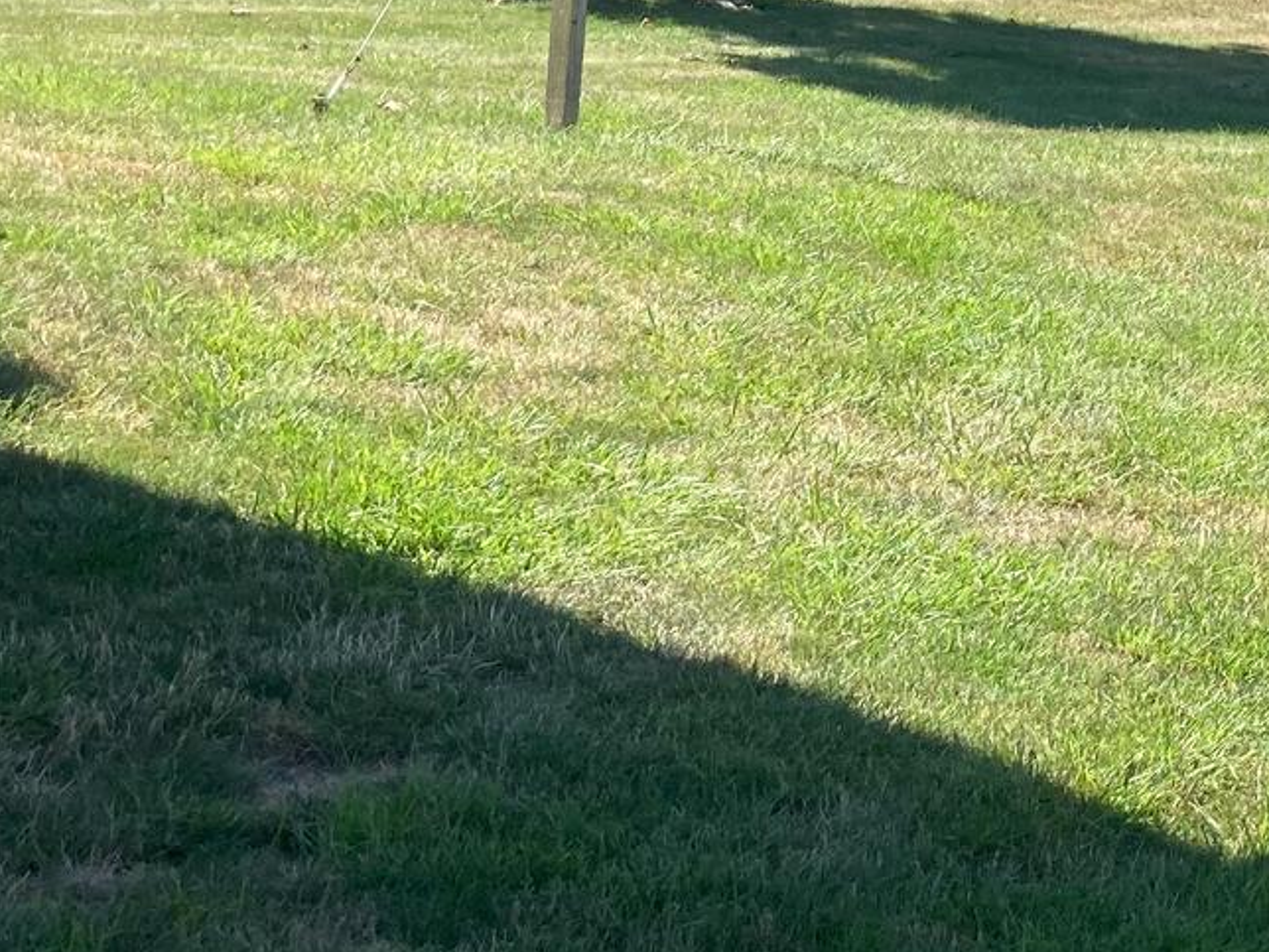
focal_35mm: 89
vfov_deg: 16.2
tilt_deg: +3.8
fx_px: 3263
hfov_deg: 20.2
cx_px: 1653
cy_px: -37
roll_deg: +0.1
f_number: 1.8
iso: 20
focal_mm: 3.99
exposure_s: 1/991
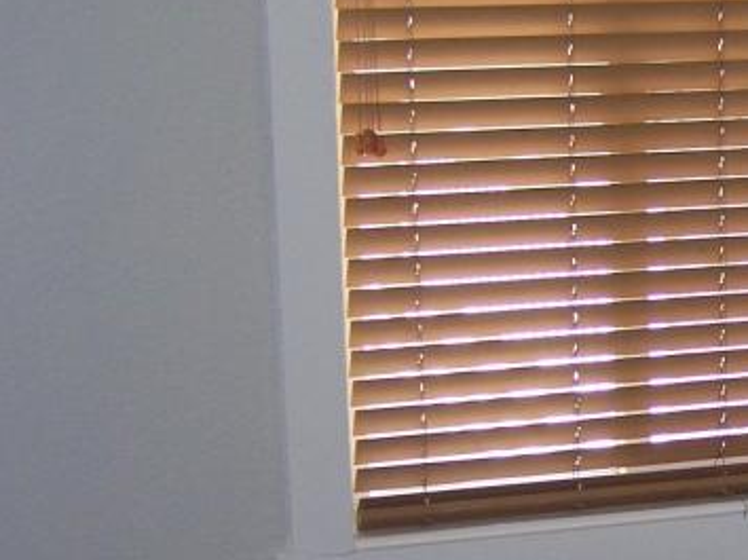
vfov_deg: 13.3
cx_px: 911
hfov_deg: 17.1
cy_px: 494
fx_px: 2375
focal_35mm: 110
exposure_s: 1/60
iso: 80
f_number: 2.8
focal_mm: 6.3
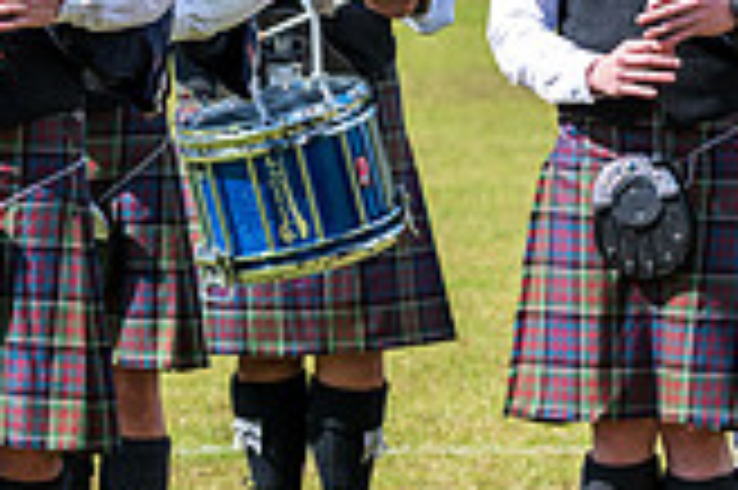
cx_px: 824
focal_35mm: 672
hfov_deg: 3.1
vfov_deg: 2.0
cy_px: 200
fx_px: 13762
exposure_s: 1/1600
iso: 800
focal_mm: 190
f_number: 9
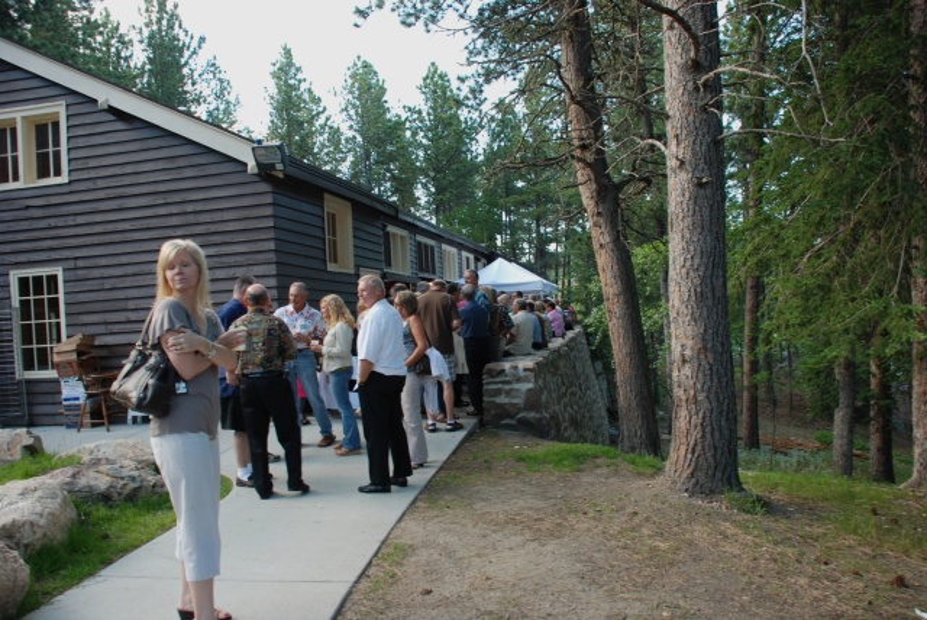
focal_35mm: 30
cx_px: 464
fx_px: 773
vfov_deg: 43.7
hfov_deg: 61.9
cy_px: 310
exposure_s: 1/80
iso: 200
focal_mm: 20
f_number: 4.5
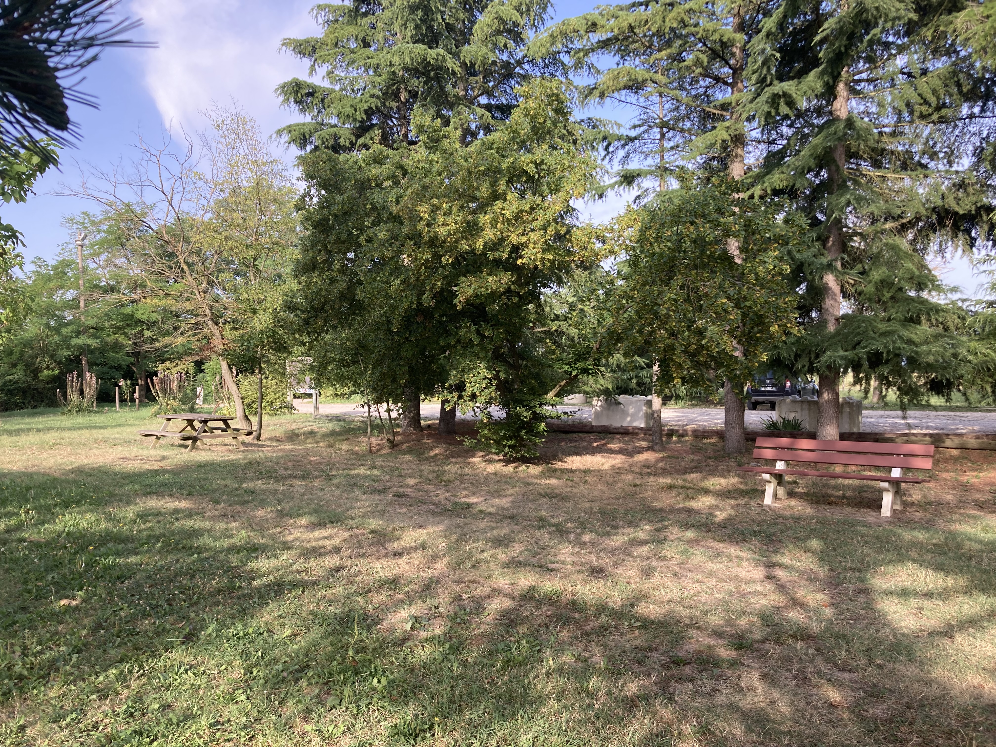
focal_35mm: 28
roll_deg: +0.8
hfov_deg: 63.4
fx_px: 806
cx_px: 498
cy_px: 374
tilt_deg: -0.8
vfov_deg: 49.7
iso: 20
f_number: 1.8
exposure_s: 1/320
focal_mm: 3.99
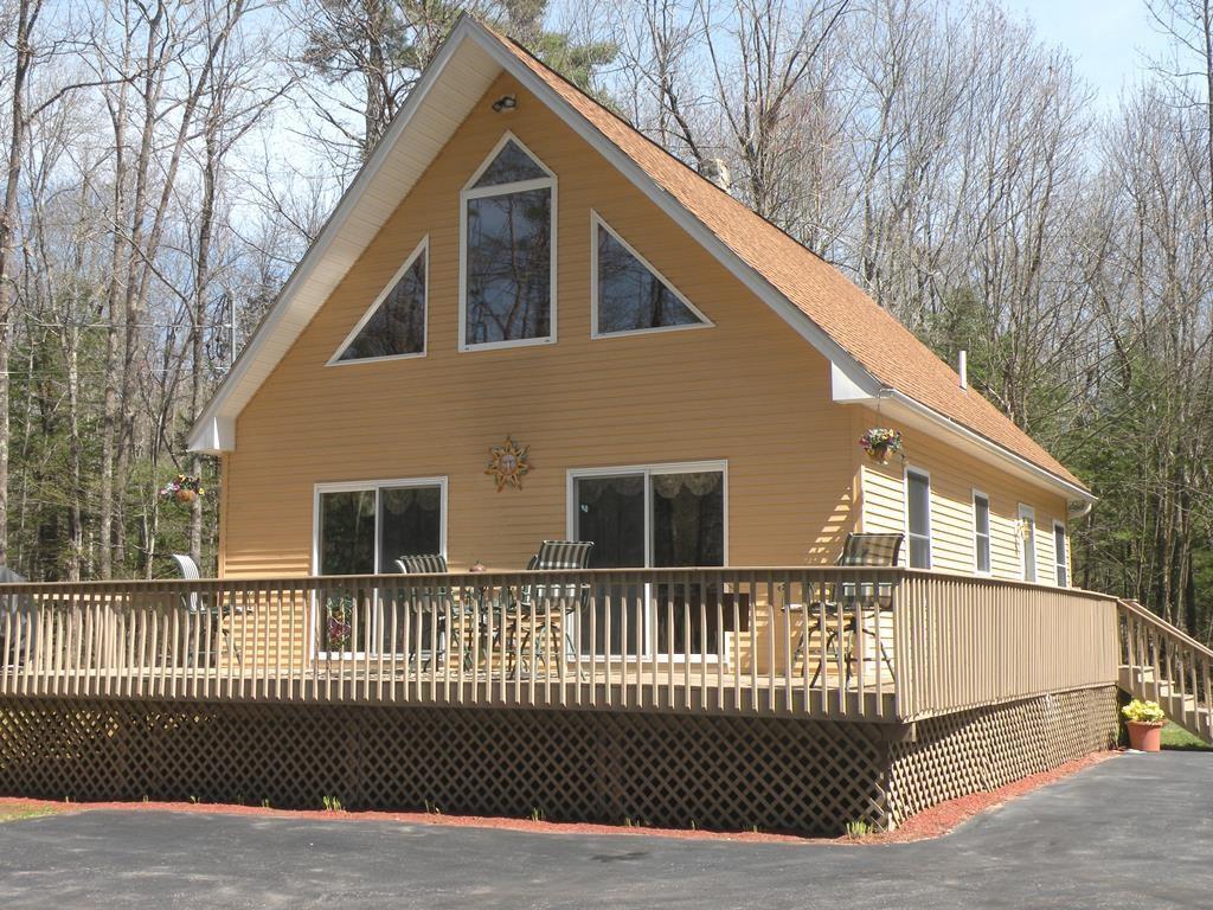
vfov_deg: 34.3
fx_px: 1472
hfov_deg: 44.8
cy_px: 455
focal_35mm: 42
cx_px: 606
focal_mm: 7.4
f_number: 5.6
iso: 64
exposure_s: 1/166
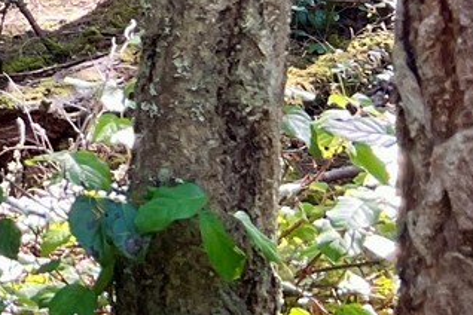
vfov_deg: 9.6
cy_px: -254
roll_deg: -0.5
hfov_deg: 12.2
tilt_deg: -4.1
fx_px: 1787
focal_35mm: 136
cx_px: -647
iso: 100
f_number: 1.5
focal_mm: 5.7
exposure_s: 1/121
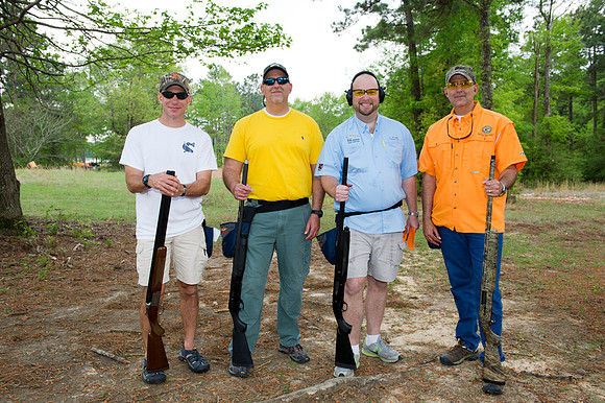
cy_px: 202
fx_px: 470
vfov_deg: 46.4
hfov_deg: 65.5
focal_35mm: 28
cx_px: 302
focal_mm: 28
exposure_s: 1/250
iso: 400
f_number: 6.3
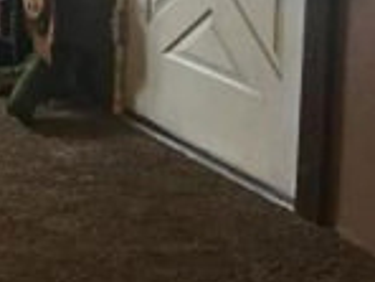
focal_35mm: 125
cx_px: -350
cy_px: -191
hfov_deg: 13.7
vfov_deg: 11.2
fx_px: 1354
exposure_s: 1/30
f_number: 2.2
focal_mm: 4.15
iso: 160
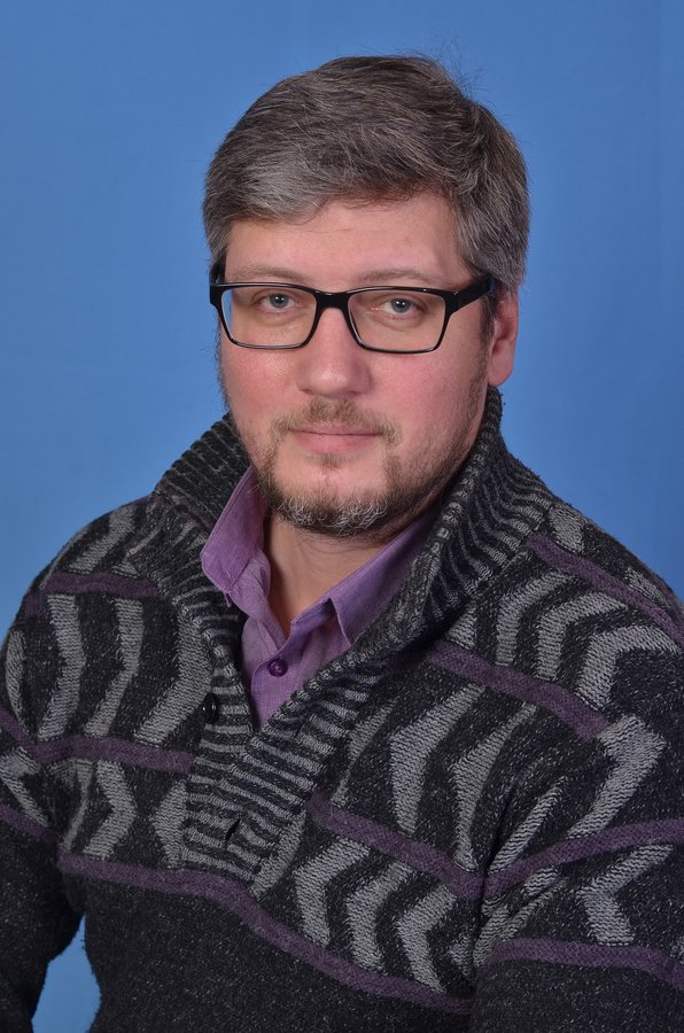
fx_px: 2147
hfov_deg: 18.1
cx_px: 342
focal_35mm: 75
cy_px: 516
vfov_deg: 27.0
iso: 200
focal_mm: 50
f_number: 6.3
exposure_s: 1/200
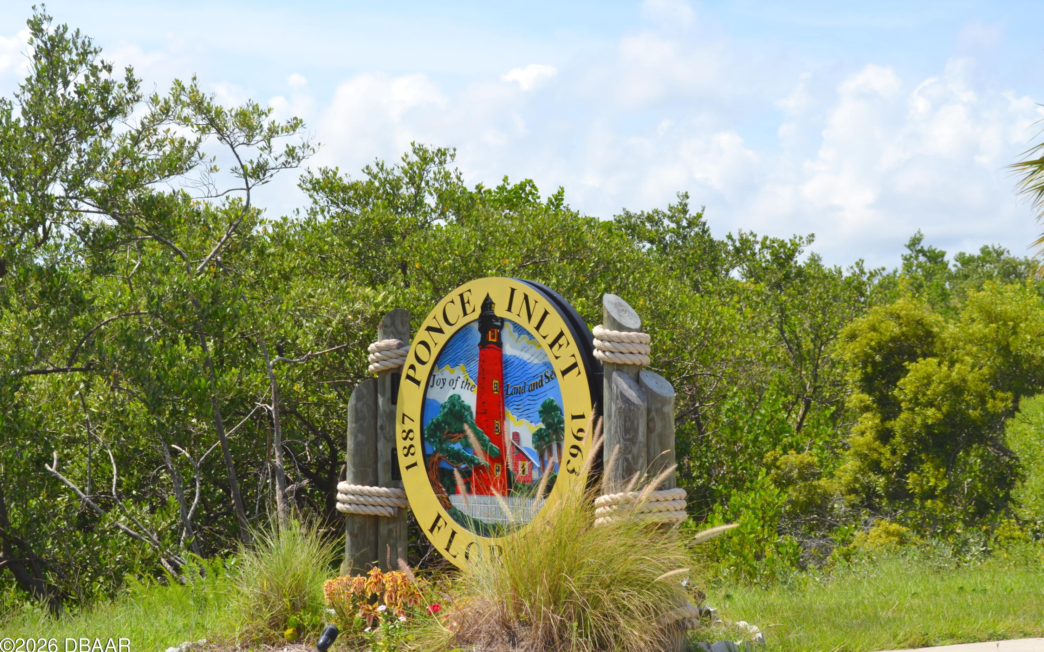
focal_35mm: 71
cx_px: 525
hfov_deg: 29.0
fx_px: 2020
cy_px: 327
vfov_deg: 18.3
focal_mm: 46
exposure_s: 1/200
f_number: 9
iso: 100
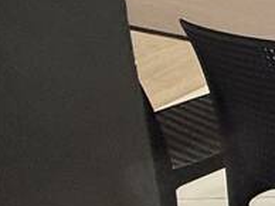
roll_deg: -2.1
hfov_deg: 9.4
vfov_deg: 13.7
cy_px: -64
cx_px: 981
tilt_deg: -11.1
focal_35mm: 104
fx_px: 825
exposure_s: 1/125
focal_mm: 2.22
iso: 64
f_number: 2.2
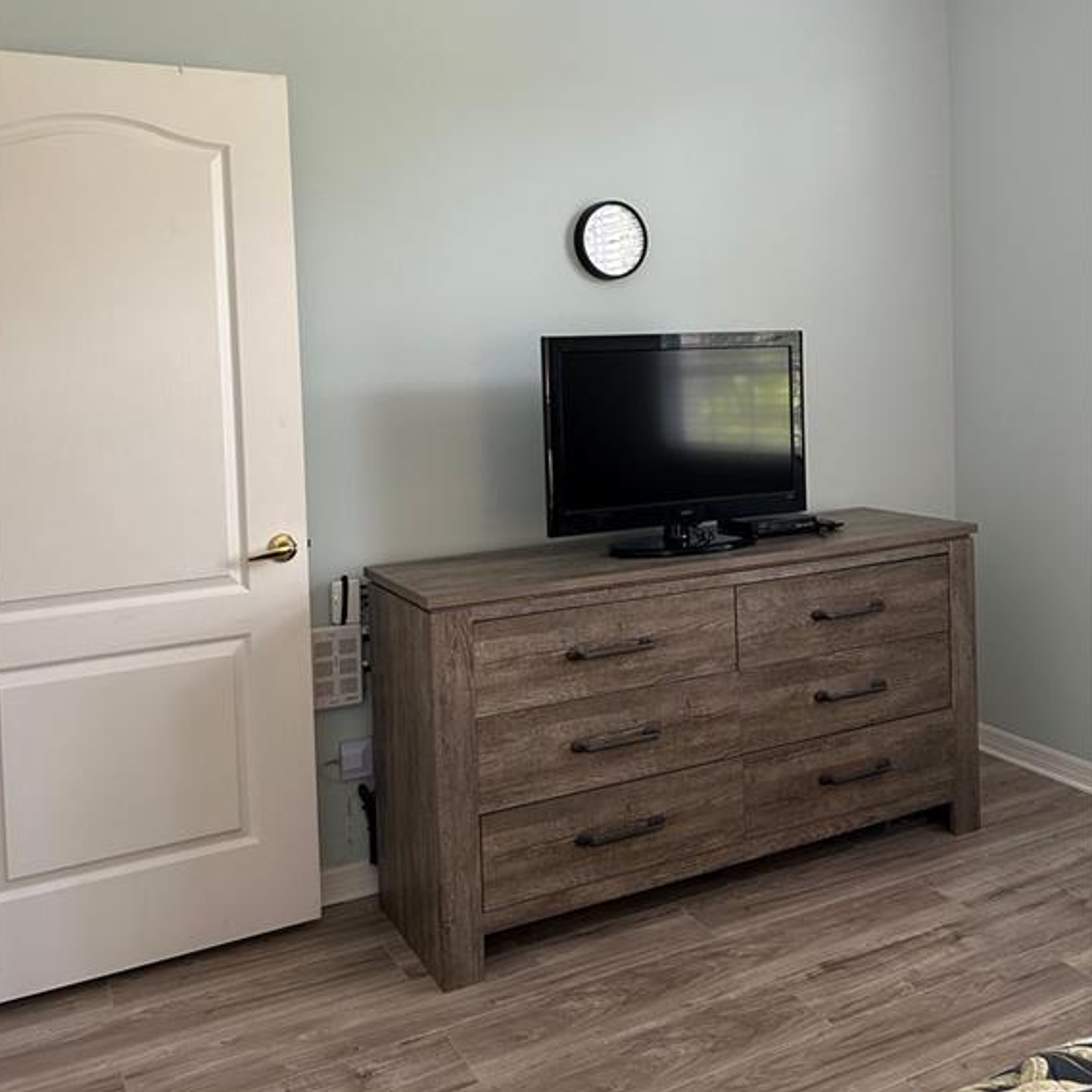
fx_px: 1106
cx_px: 543
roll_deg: +2.5
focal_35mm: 31
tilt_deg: -0.9
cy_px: 413
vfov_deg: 52.0
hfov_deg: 52.5
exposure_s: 1/60
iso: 250
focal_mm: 5.7
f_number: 1.5
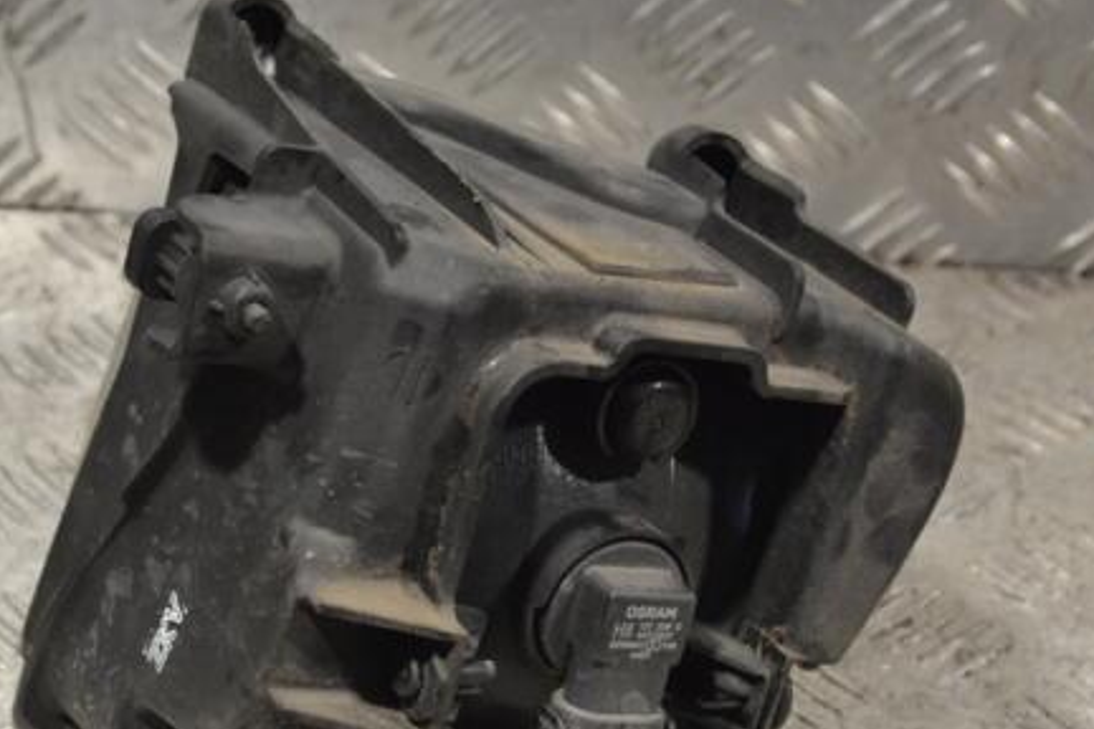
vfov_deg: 13.7
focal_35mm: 100
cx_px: 428
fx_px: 3039
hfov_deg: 20.4
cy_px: 446
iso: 3200
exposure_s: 1/250
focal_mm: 48
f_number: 8
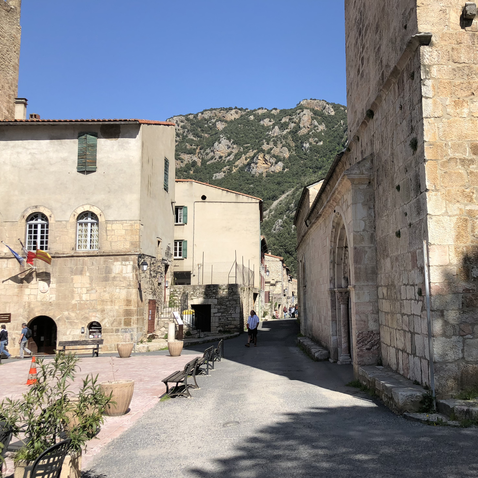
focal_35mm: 34
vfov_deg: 48.4
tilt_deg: +7.5
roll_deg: +2.3
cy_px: 244
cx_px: 317
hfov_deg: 47.7
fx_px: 531
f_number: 1.8
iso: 20
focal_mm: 4
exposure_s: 1/1919
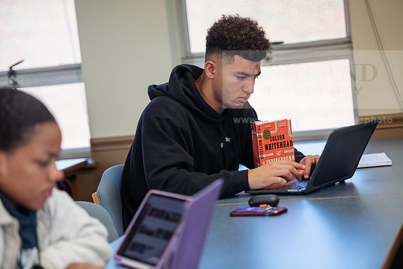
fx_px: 1254
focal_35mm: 112
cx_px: 202
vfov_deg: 12.2
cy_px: 134
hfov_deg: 18.3
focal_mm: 112
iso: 800
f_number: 2.8
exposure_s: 1/200
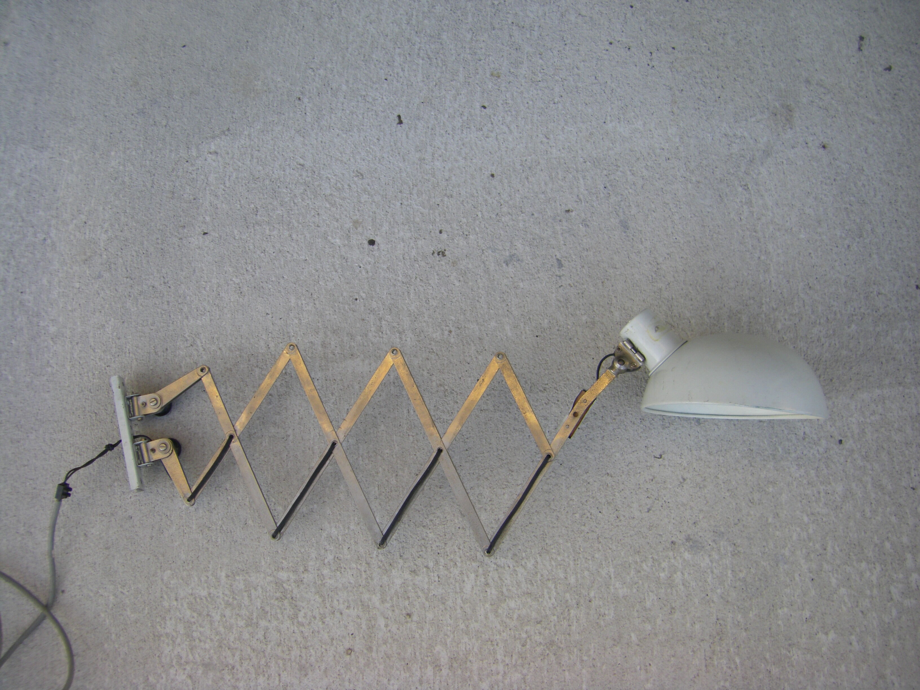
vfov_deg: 37.7
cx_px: 460
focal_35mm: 38
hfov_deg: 49.0
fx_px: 1010
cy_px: 345
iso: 64
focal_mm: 6.3
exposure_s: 1/100
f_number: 3.5
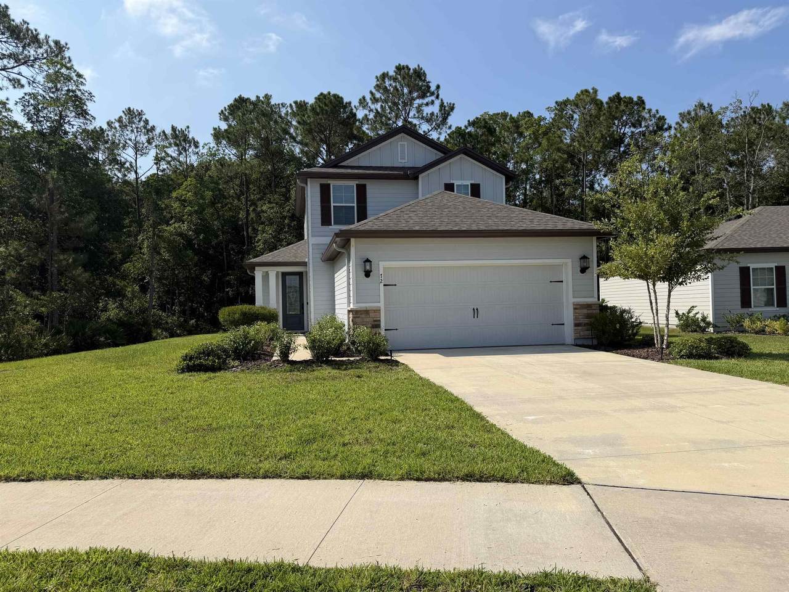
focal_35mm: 24
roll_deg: +0.9
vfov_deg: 56.8
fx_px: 547
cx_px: 394
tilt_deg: +0.8
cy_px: 296
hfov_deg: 71.6
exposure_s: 1/6173
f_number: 1.78
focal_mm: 6.76
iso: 80
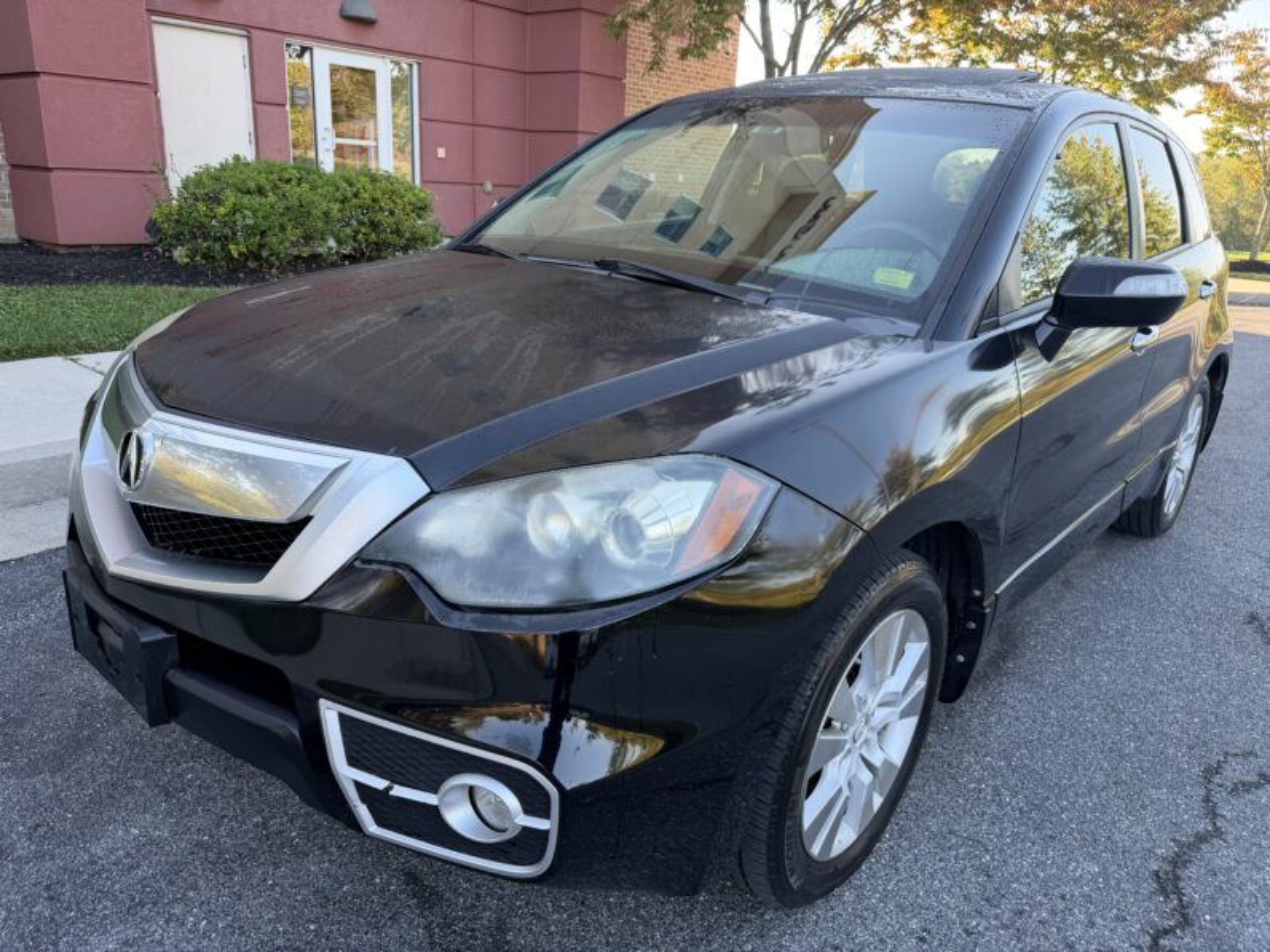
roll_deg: -3.5
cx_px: 635
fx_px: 881
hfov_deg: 71.6
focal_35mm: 24
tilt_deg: -17.9
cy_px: 476
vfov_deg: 56.8
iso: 80
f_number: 1.78
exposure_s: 1/222
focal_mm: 6.76
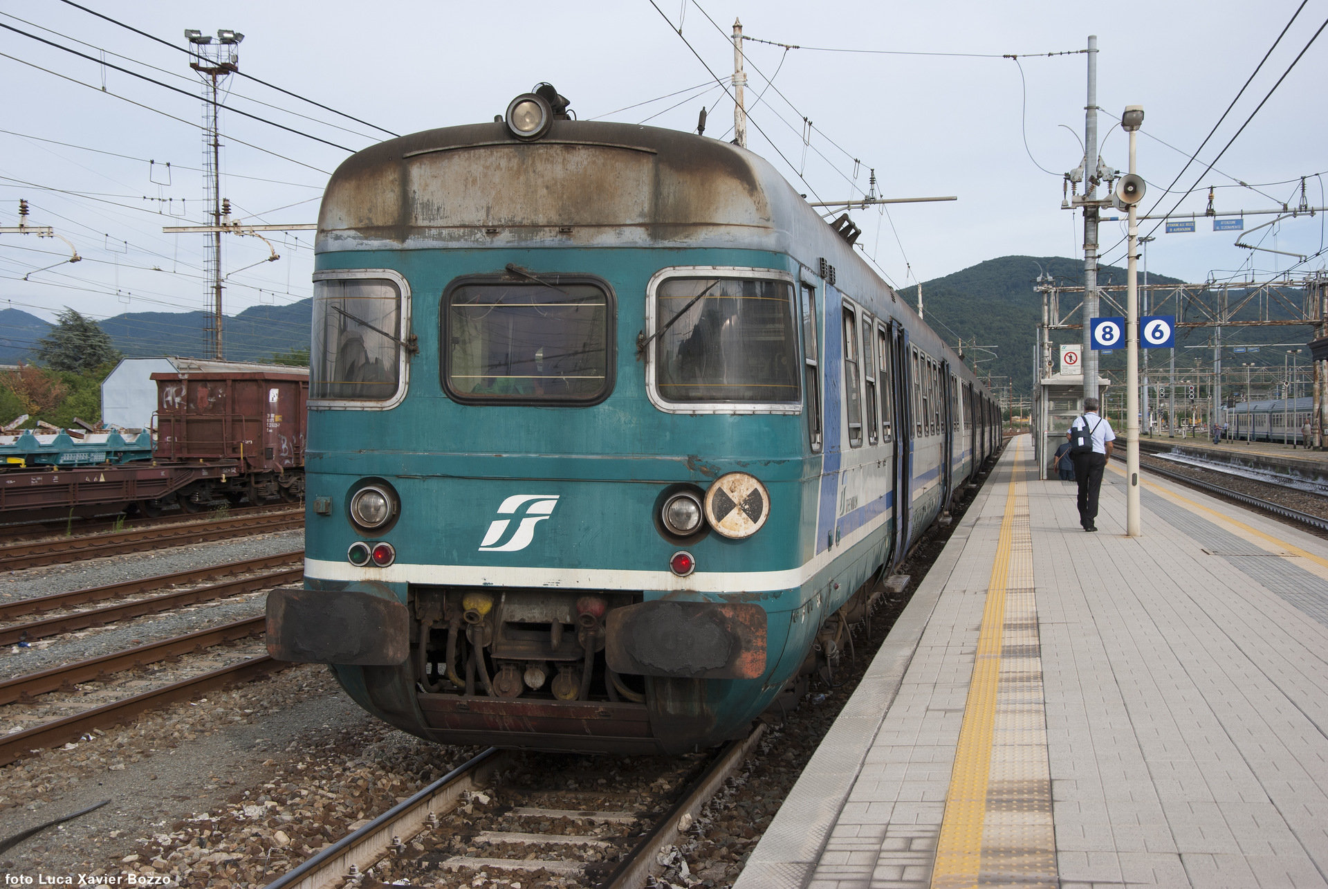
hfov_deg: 41.1
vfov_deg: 28.1
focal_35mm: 48
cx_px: 664
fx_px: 1773
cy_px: 444
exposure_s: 1/250
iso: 100
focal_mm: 32
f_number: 5.6
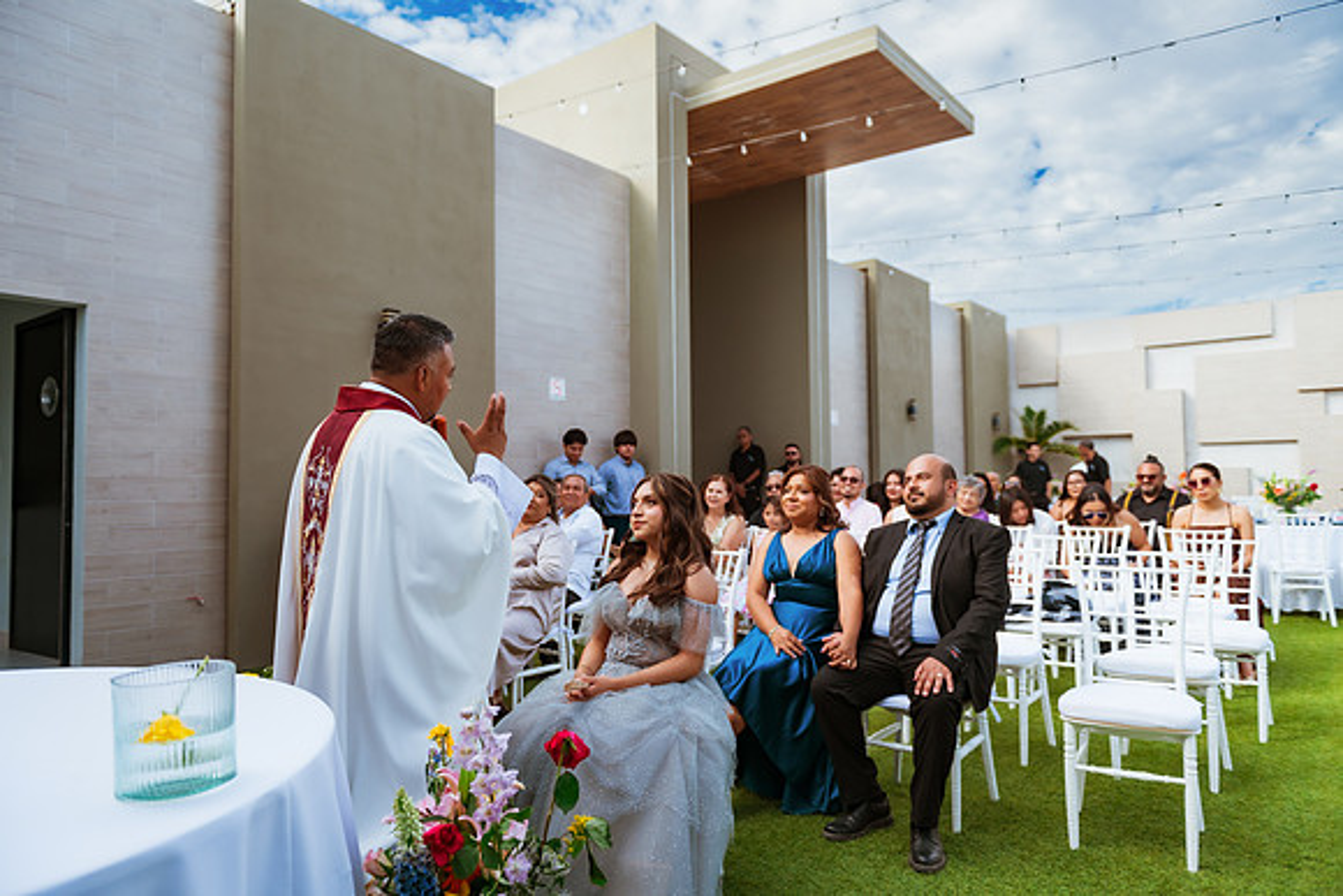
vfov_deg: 53.2
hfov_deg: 73.7
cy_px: 448
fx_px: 896
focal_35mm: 24
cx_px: 672
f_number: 2.8
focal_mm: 24
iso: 100
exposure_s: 1/1250
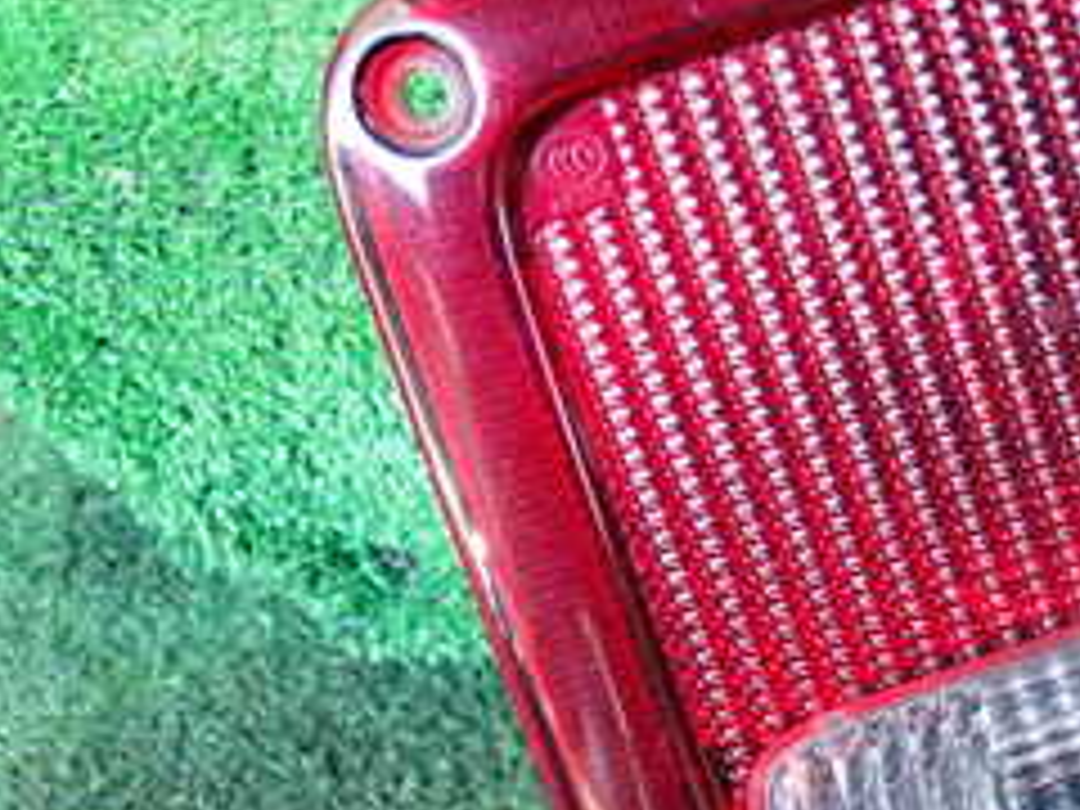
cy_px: 608
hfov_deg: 24.6
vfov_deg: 19.5
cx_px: 1112
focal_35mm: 75
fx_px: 2340
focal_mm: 5.4
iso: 500
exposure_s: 1/30
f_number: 2.3
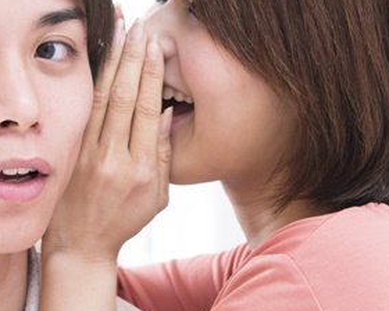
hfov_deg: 9.6
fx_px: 2314
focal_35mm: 201
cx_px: 169
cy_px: 113
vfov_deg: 7.7
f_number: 5.6
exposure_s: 1/100
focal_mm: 60
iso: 500
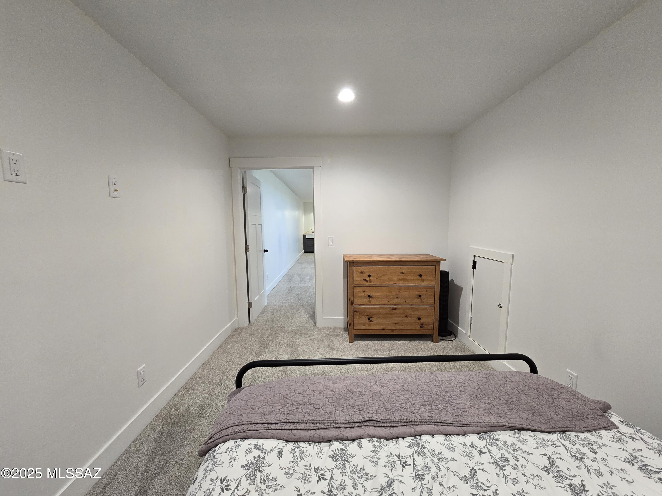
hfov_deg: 106.2
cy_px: 248
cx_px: 331
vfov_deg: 89.9
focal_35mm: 13
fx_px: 249
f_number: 2.2
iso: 250
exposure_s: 1/60
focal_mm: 2.2
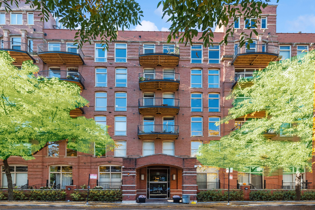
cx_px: 158
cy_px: 105
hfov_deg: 93.3
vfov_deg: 70.5
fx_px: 149
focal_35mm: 17
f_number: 8
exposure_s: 1/80
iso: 400
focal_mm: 17
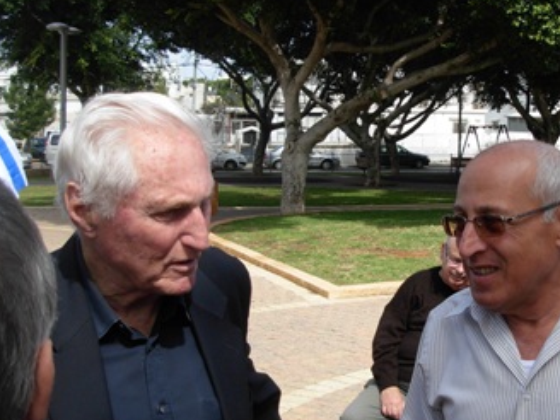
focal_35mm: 58
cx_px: 389
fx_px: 938
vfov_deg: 25.2
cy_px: 219
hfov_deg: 32.8
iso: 79
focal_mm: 6.3
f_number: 2.9
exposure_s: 1/886
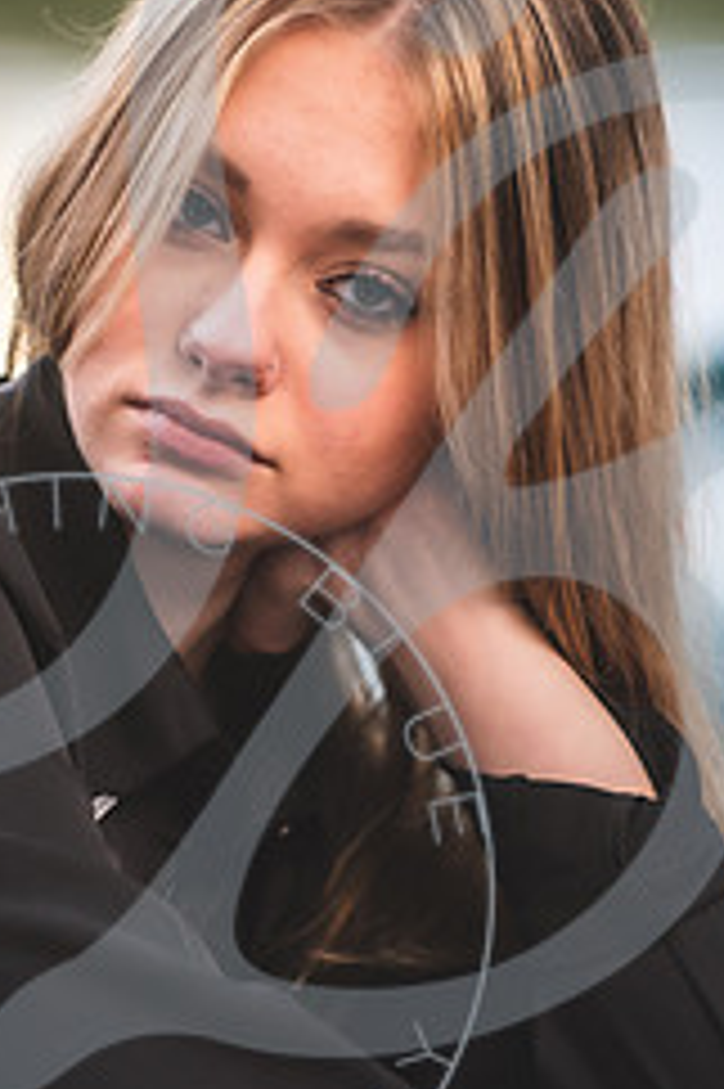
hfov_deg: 3.7
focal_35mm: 372
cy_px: 549
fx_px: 11237
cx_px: 279
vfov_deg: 5.5
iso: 400
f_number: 2.8
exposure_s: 1/400
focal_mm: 200
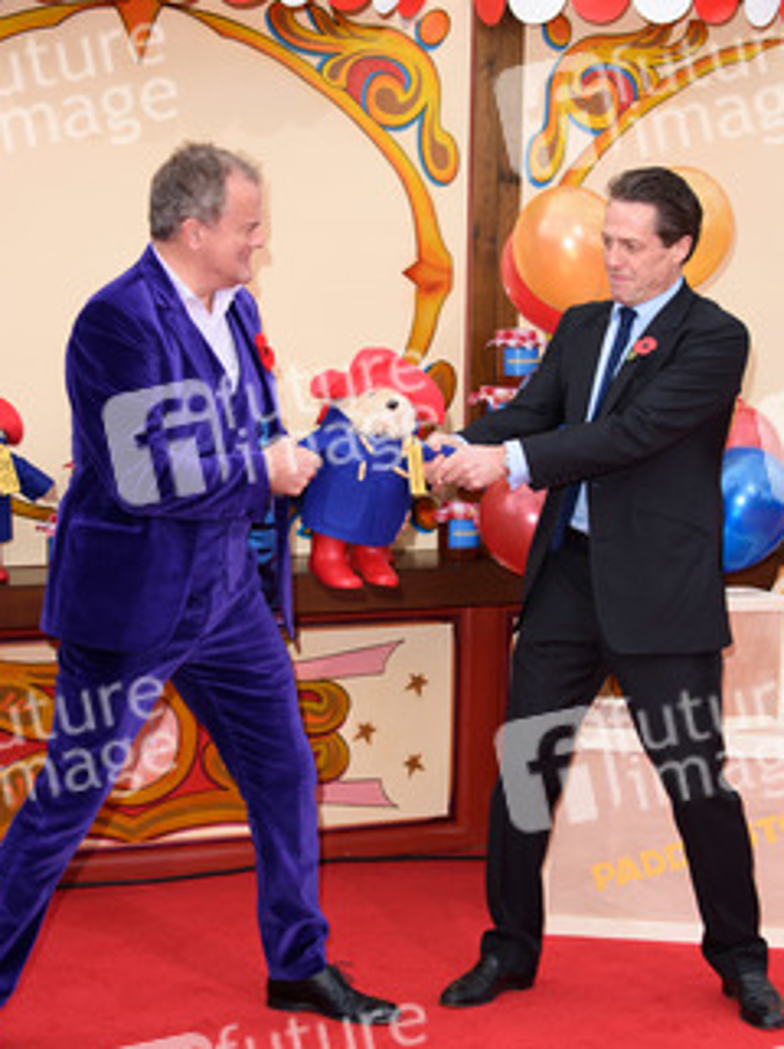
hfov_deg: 15.4
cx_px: 368
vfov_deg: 20.5
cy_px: 591
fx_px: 2905
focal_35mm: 96
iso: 200
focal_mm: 80
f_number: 5.6
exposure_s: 1/250
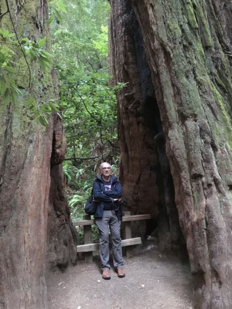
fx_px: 259
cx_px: 116
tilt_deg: +4.9
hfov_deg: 48.2
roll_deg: +2.1
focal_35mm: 29
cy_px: 154
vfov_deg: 61.7
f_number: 2.2
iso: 500
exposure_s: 1/15
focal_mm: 4.15
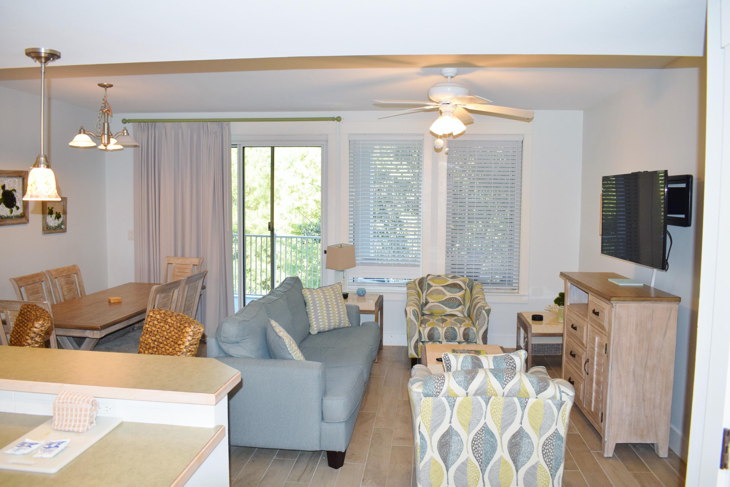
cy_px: 244
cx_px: 365
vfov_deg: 47.9
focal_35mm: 27
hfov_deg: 67.4
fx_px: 547
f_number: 5.6
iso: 800
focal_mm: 18
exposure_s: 1/100
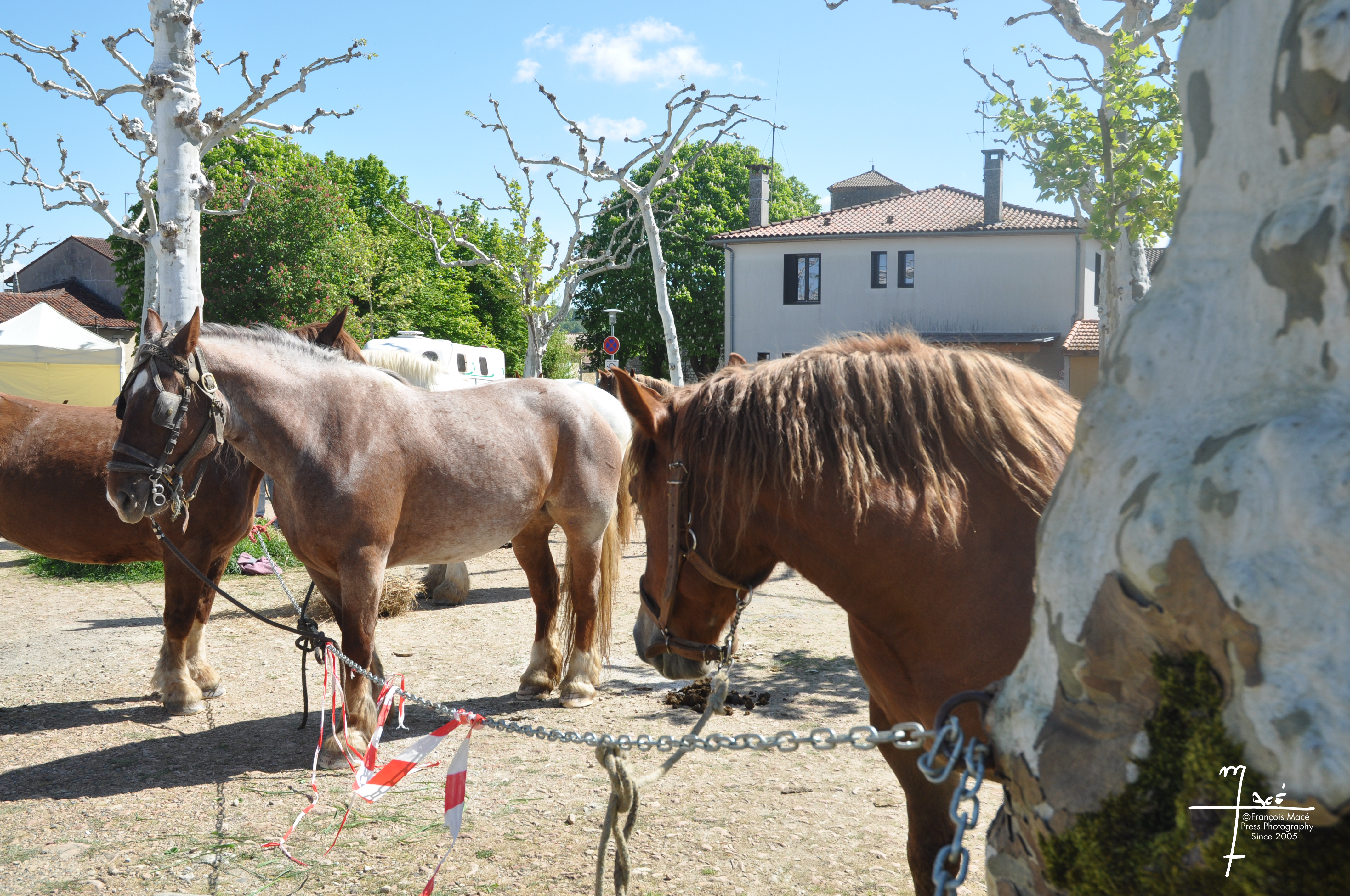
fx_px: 1236
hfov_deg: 57.3
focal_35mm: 33
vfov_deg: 39.9
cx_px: 675
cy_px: 448
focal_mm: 22
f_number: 9
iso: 200
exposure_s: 1/320
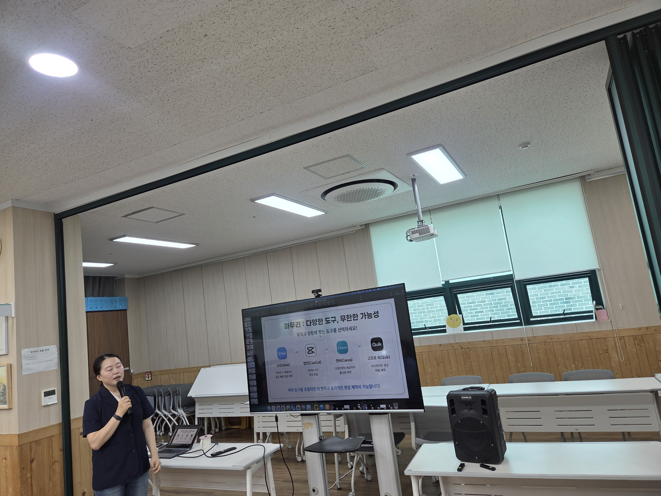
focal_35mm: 23
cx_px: 330
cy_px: 248
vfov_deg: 58.9
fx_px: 439
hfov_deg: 73.9
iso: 64
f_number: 1.8
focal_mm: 5.4
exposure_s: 1/120
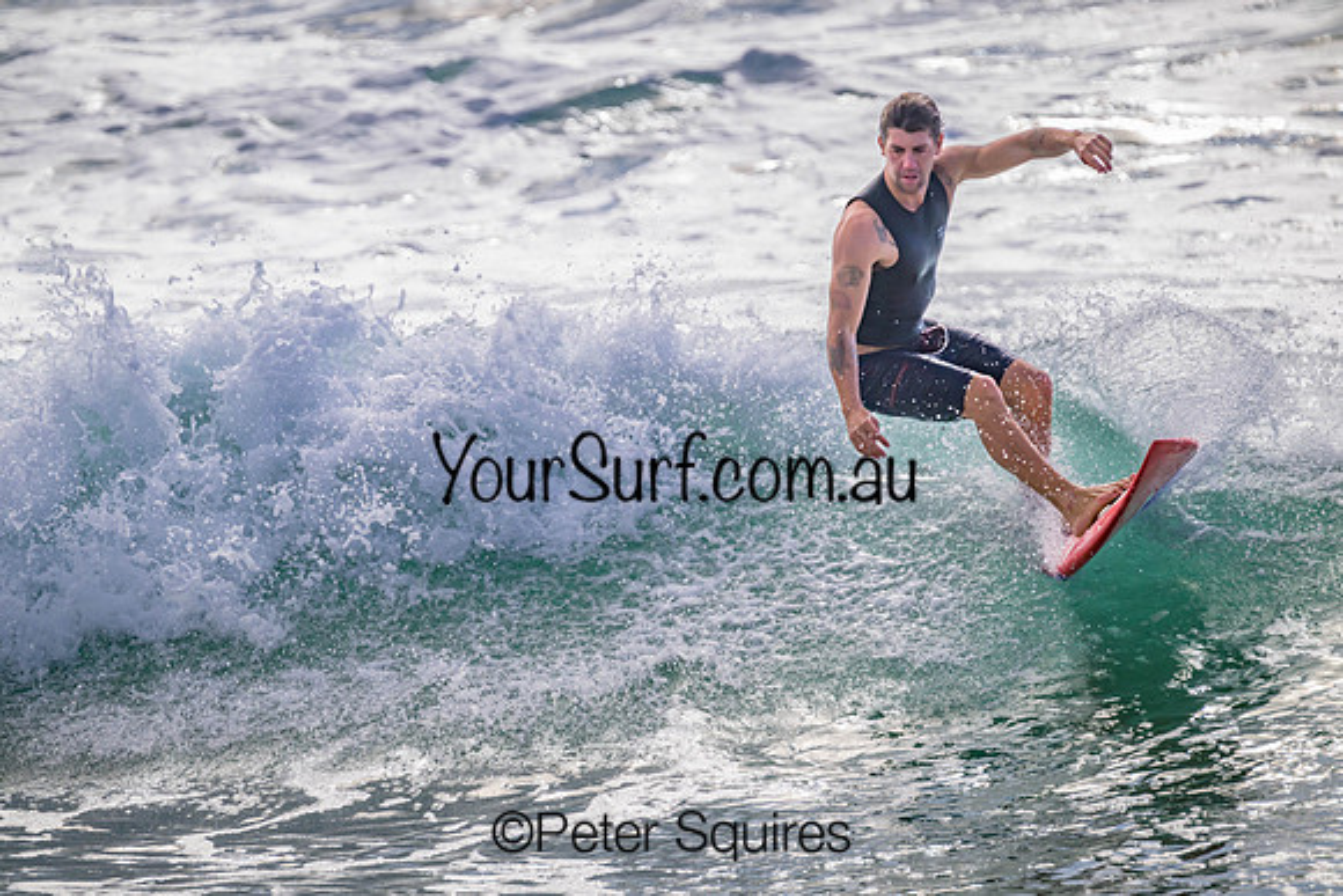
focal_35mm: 560
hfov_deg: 3.7
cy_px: 448
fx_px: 20895
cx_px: 672
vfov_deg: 2.5
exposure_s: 1/2000
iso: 800
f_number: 11
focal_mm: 560
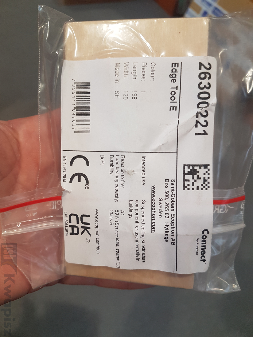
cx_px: 126
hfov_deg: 53.1
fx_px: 253
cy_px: 168
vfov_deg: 67.3
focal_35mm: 26
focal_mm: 4.2
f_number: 1.7
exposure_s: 1/50
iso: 100
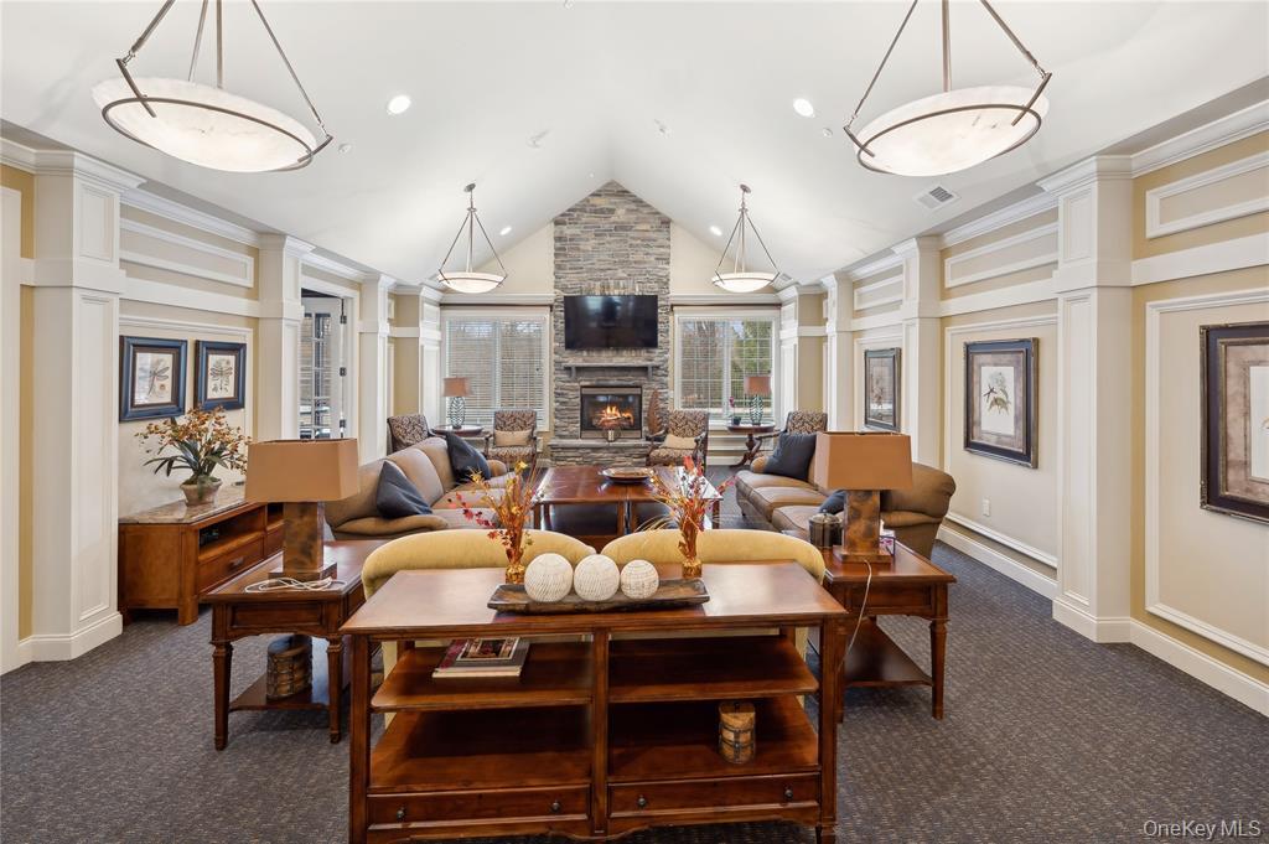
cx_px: 634
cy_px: 422
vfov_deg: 81.1
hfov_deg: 104.3
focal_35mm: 14
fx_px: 493
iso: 200
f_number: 11
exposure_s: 1
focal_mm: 14
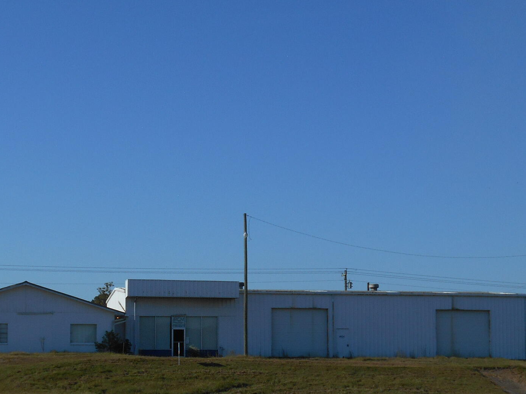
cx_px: 179
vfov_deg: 18.3
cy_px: 282
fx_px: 1216
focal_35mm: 80
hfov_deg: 24.3
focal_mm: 8.8
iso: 80
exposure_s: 1/1600
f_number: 4.5
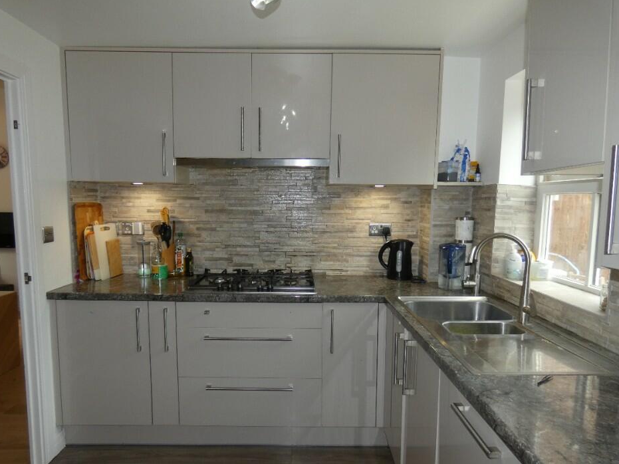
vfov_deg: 61.0
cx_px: 290
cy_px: 253
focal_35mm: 22
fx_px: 393
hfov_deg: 76.3
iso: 80
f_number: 2.8
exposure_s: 1/60
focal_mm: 3.6
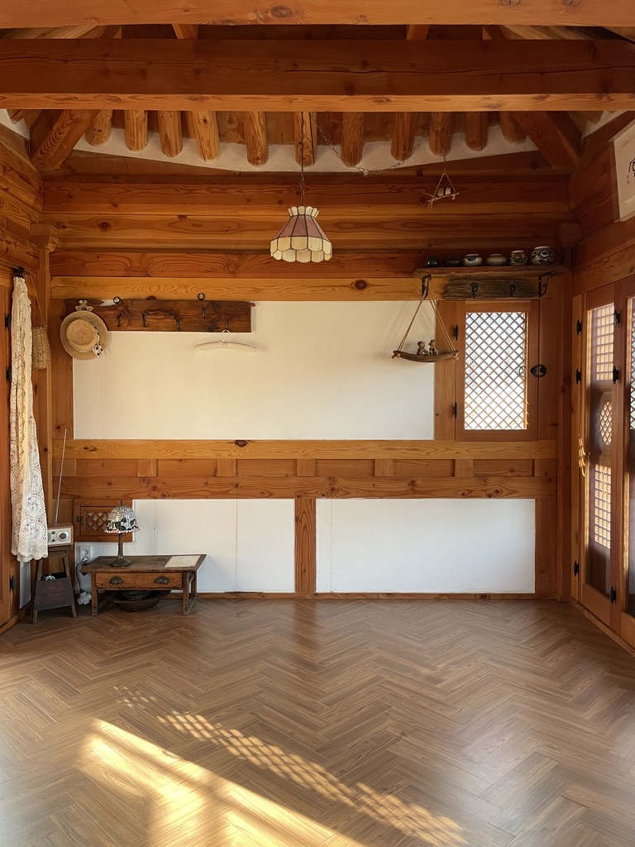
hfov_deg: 53.1
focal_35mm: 26
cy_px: 424
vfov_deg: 67.3
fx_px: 636
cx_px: 318
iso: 160
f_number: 1.6
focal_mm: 4.2
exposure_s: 1/60
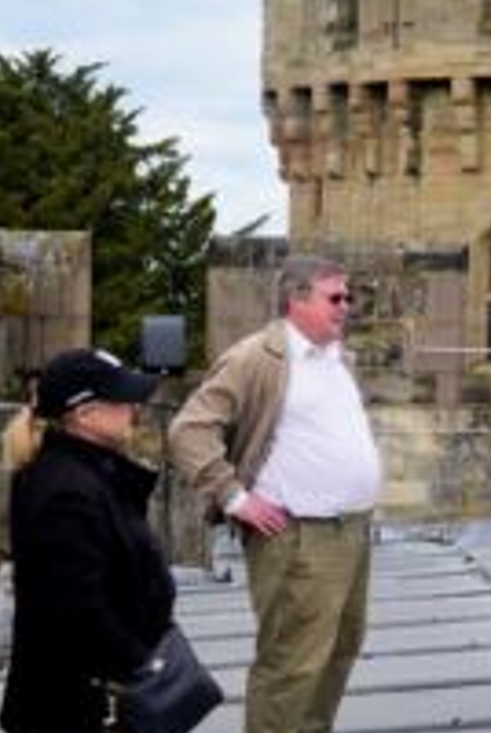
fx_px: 1753
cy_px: 445
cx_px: 579
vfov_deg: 23.6
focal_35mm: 86
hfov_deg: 15.4
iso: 200
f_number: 4
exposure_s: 1/1250
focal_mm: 18
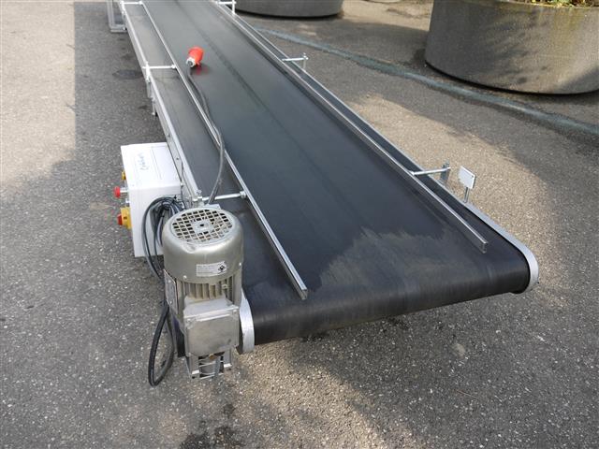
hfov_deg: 56.8
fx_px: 554
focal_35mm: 32
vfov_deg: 44.2
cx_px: 300
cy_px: 224
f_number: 5
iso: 100
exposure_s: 1/200
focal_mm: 16
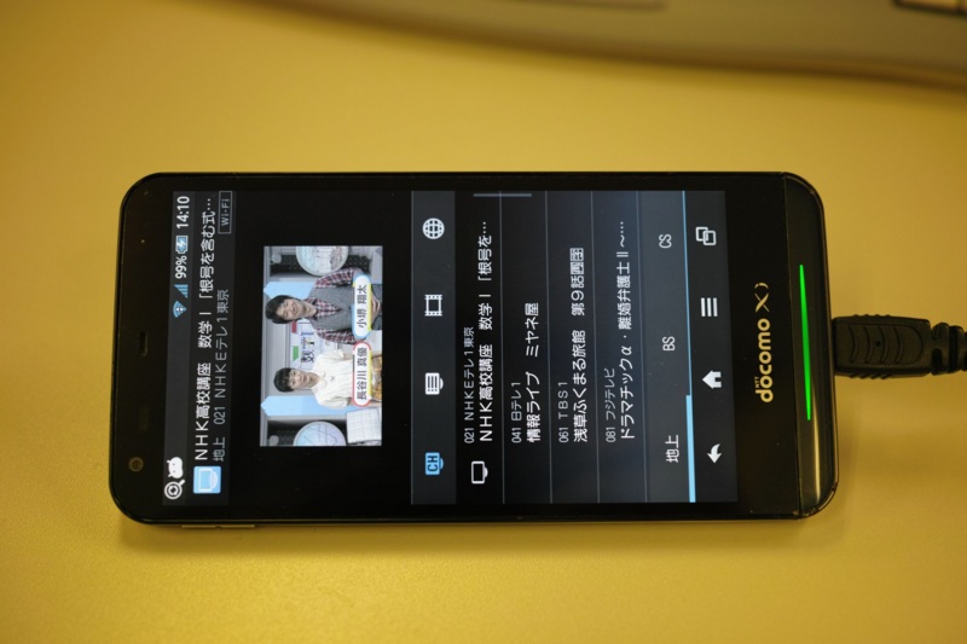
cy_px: 322
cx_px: 484
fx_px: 1208
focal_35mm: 45
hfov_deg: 43.6
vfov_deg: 29.9
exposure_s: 1/80
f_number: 2.8
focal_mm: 30
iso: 200
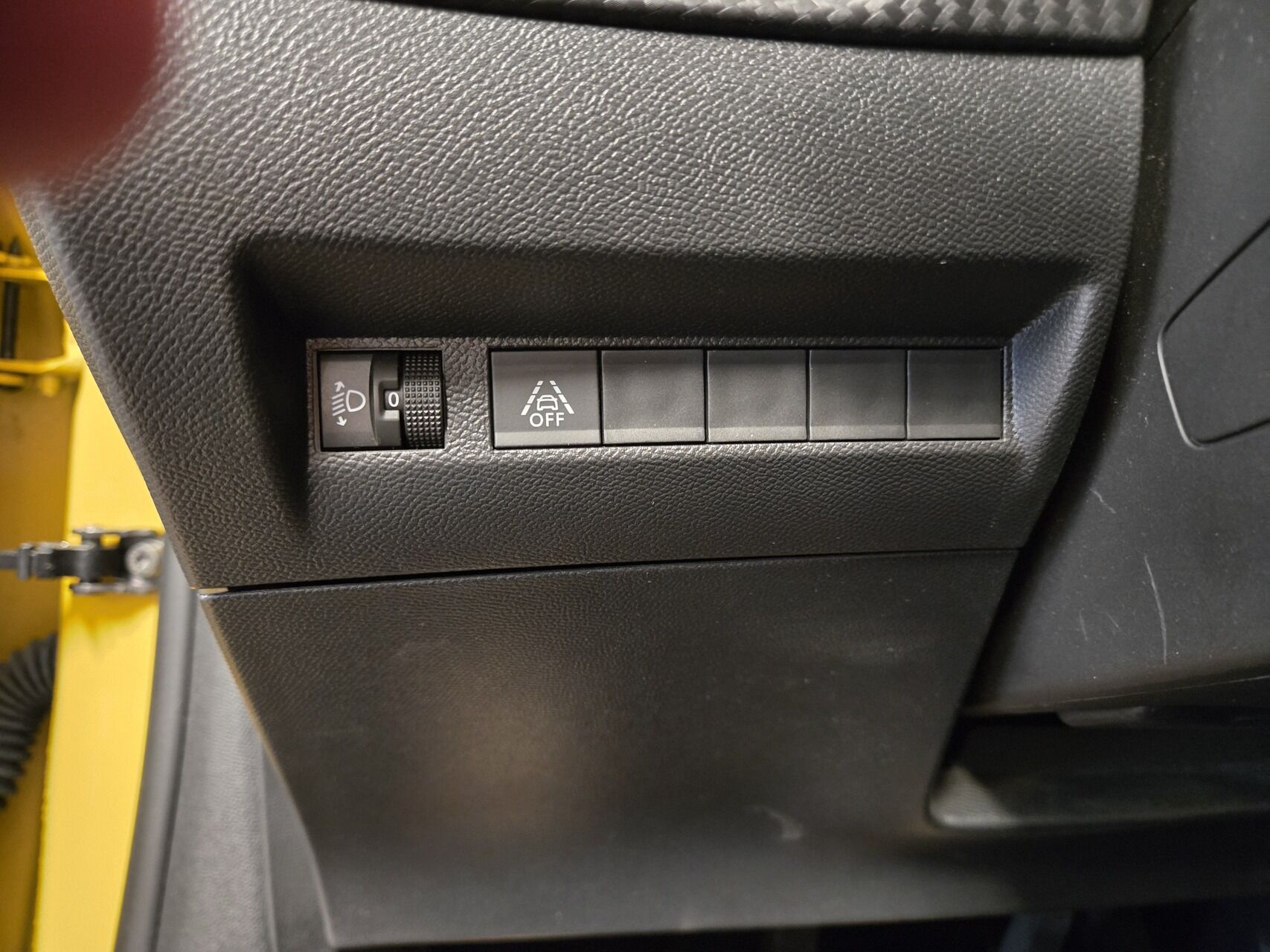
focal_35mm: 23
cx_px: 635
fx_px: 844
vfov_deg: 58.9
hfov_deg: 73.9
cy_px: 476
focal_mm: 5.4
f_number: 1.8
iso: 1600
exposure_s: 1/16.7
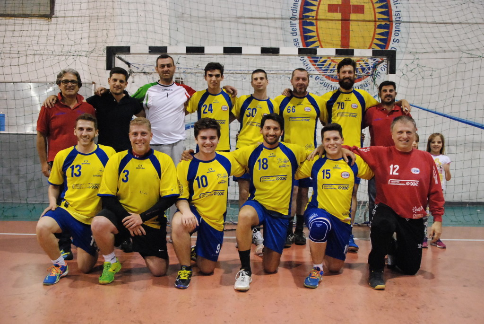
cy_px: 162
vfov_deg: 40.1
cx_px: 242
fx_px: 444
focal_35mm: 33
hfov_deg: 57.2
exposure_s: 1/80
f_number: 4.5
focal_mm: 22
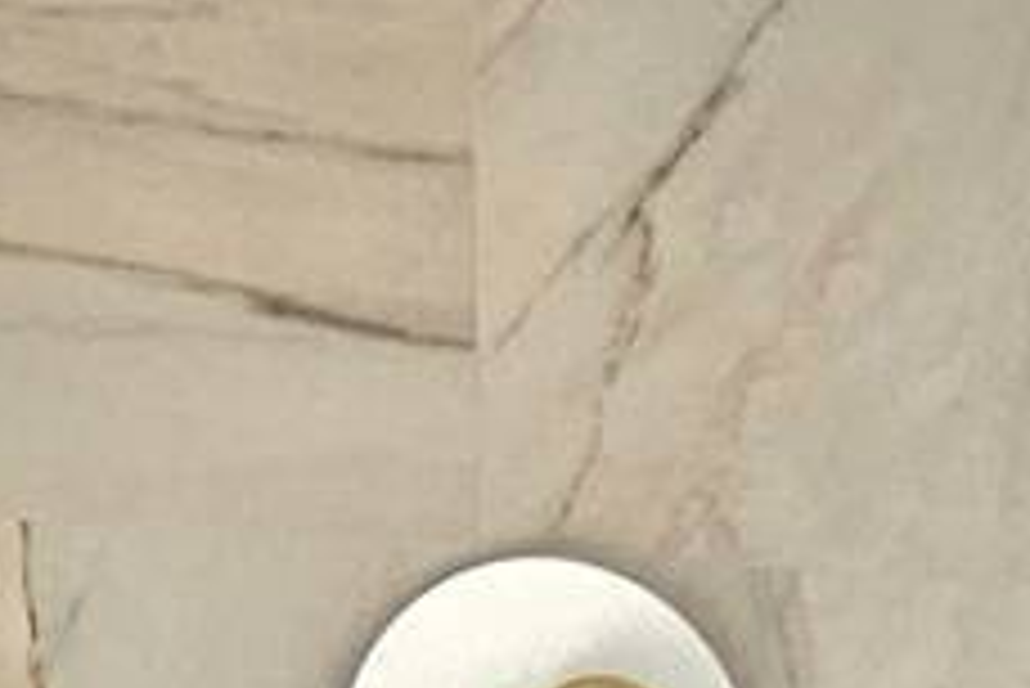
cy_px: 1372
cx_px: -331
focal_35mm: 85
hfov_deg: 21.5
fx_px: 2433
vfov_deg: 13.7
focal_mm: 2.2
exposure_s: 1/370
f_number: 2.2
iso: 125
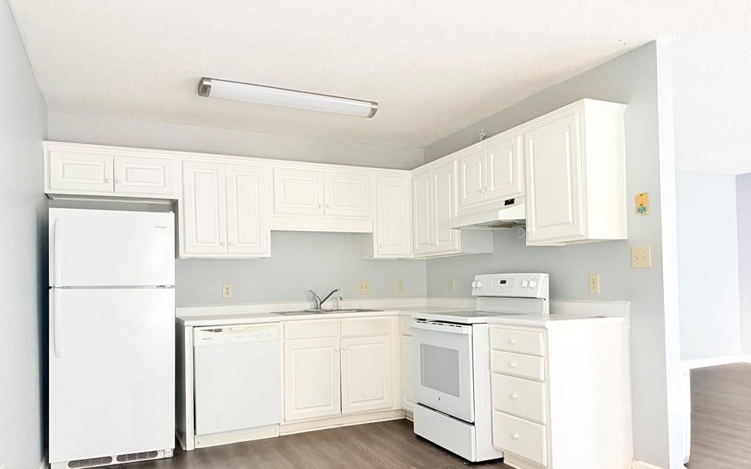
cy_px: 278
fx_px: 553
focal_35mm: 27
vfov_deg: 45.8
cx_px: 377
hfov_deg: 68.4
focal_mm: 6.76
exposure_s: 1/19
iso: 1600
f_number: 1.78
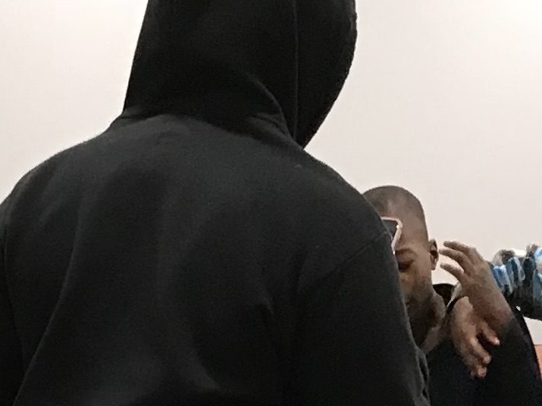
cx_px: 32
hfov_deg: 12.4
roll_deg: -2.4
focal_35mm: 158
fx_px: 2473
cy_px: 993
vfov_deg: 8.5
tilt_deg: -16.9
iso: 50
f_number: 1.8
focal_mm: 3.99
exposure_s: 1/15
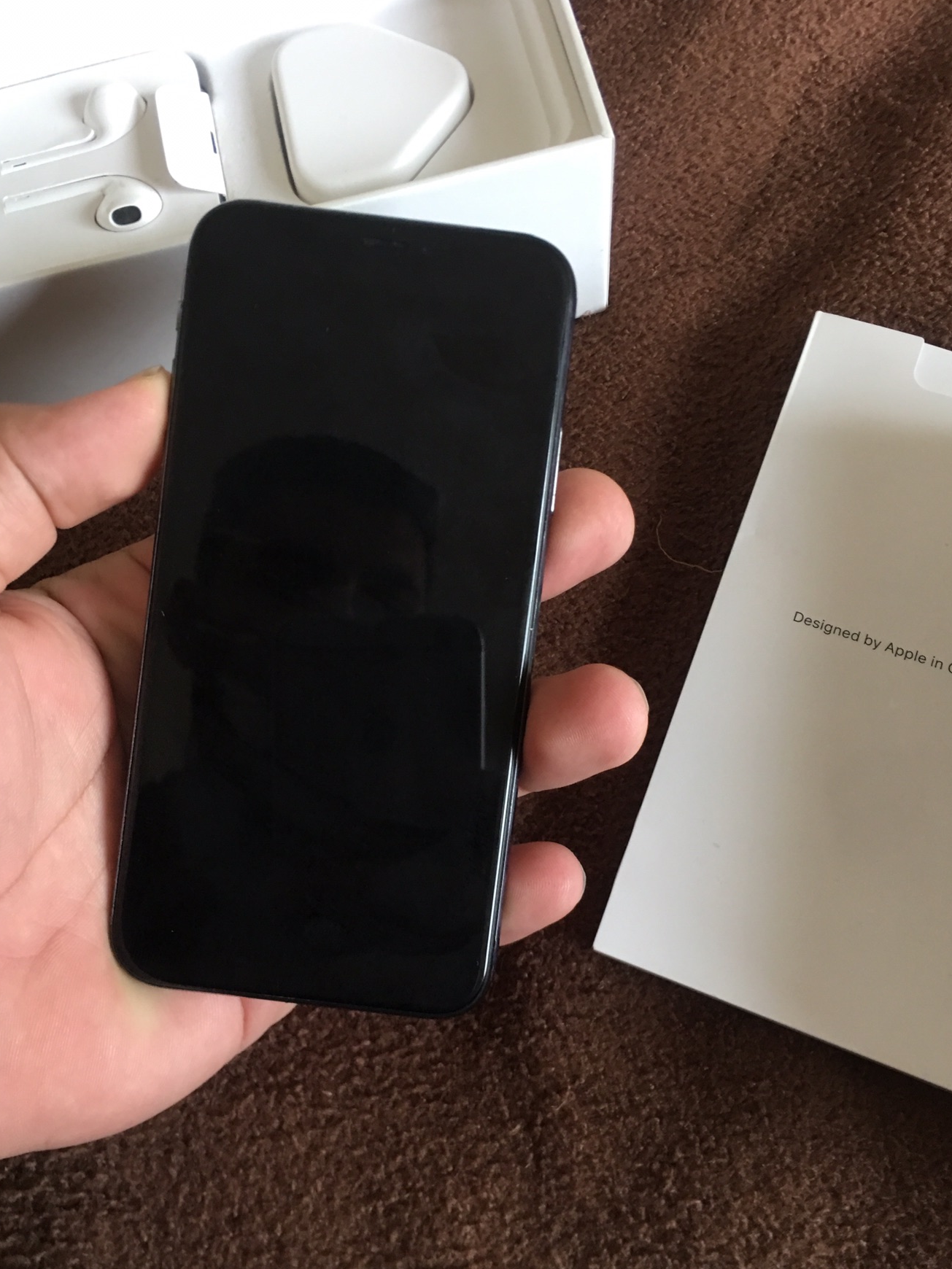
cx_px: 445
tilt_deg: -61.4
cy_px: 671
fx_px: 1173
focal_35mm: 32
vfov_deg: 56.8
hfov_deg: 44.1
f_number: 2.2
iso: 64
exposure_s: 1/17
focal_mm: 4.15
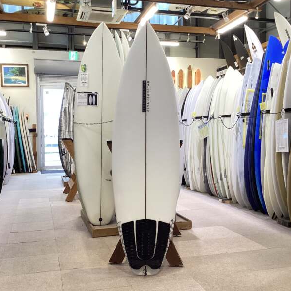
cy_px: 143
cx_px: 146
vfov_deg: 44.9
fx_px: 352
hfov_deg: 44.9
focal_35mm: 37
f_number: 2.4
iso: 100
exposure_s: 1/50
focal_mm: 3.3
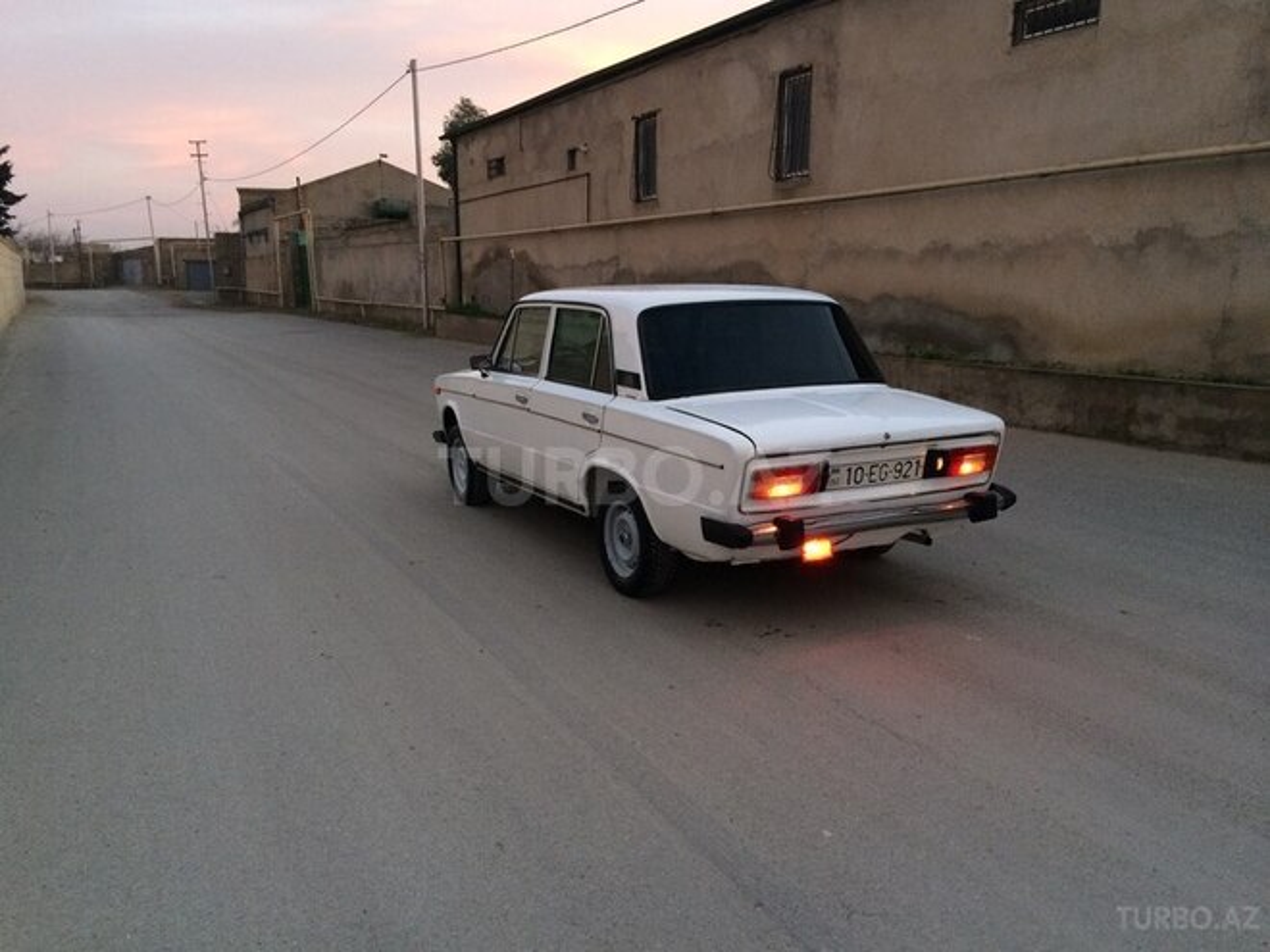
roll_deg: +0.9
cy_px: 476
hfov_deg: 61.7
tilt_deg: -10.1
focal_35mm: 29
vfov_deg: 48.2
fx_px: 1064
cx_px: 635
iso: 80
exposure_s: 1/33
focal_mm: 4.15
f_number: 2.2
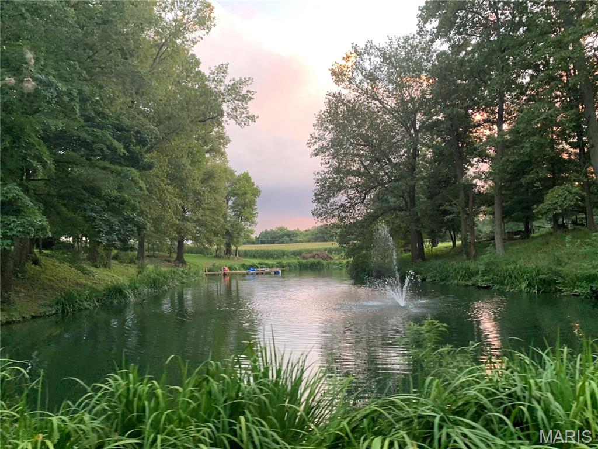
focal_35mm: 26
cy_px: 224
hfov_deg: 67.3
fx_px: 449
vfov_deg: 53.1
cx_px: 299
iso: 200
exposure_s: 1/60
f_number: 1.8
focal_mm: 4.25
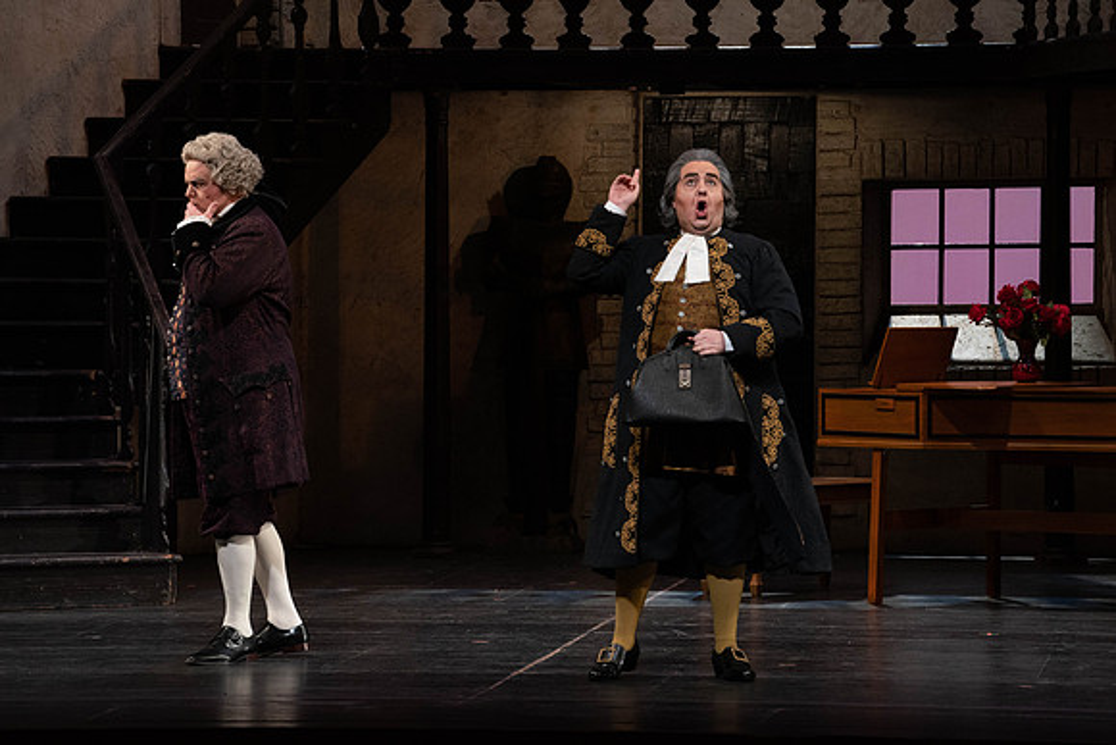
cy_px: 372
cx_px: 558
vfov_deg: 7.7
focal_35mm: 179
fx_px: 5550
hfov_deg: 11.5
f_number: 8
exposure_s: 1/250
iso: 3200
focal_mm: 179
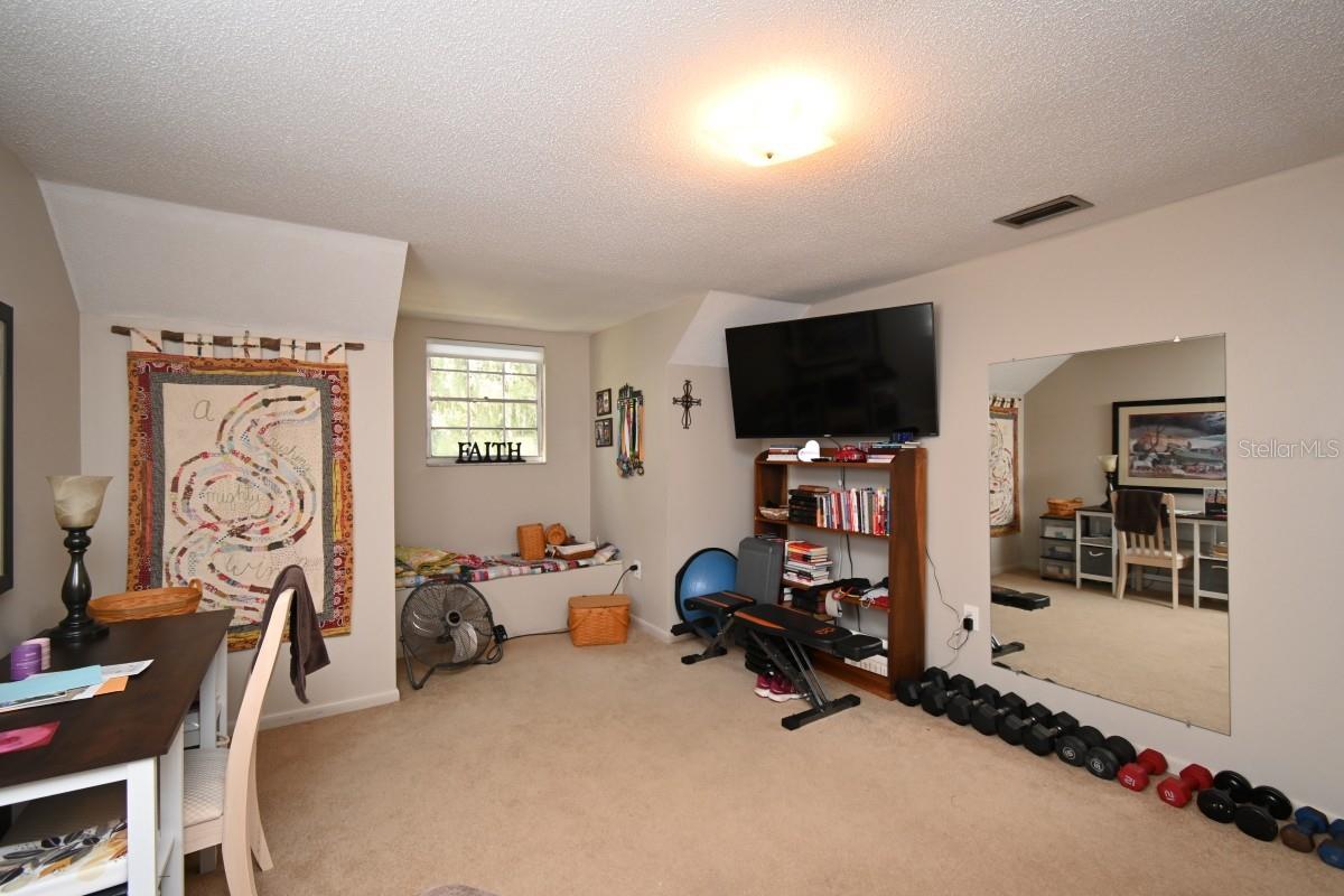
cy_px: 448
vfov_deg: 77.3
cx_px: 672
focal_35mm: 15
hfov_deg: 100.4
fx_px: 560
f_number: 4.5
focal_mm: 10
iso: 500
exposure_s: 1/60
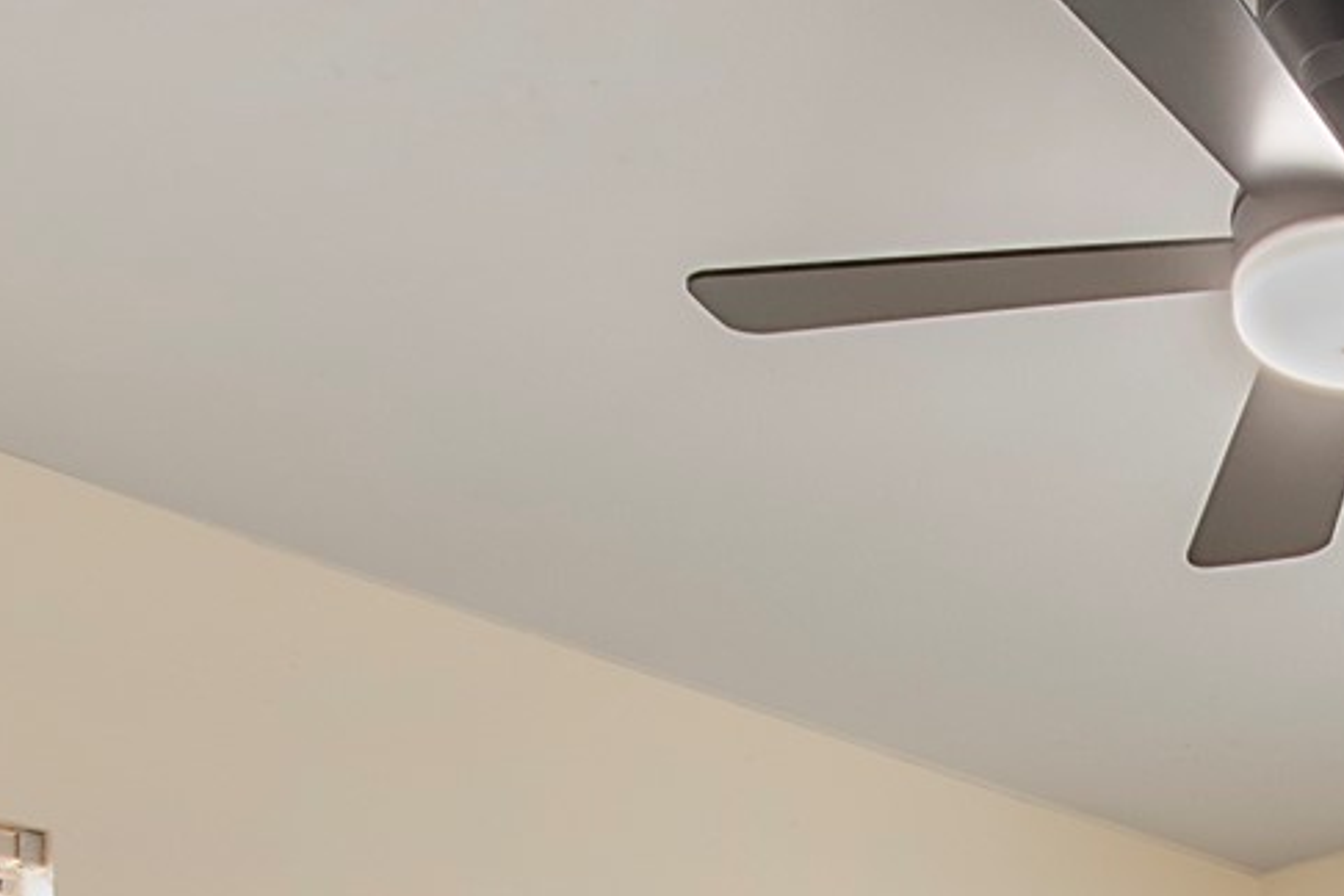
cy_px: 1683
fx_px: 2501
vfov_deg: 16.5
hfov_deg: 27.6
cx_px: 1468
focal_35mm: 67
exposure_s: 1/100
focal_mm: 10
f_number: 8
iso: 100
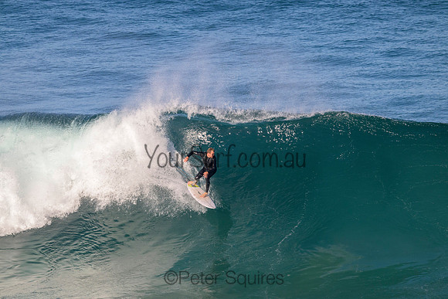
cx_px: 224
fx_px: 5601
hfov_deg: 4.6
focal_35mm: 450
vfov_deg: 3.1
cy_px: 150
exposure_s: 1/2000
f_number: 11
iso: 1250
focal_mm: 450
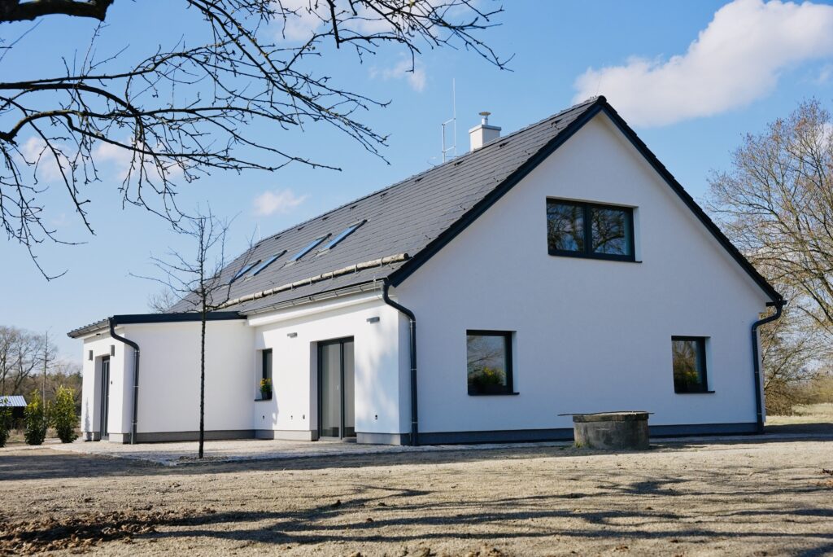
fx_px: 991
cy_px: 278
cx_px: 416
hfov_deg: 45.6
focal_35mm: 43
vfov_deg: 31.4
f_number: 5.6
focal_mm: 42.8
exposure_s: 1/4000
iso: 640
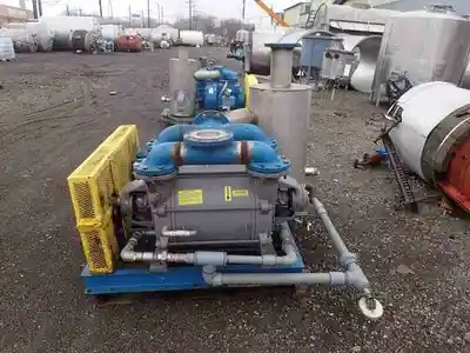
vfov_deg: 54.9
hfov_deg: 69.4
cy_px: 176
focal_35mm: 25
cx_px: 235
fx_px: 339
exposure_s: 1/100
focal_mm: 4.5
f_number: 2.8
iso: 100
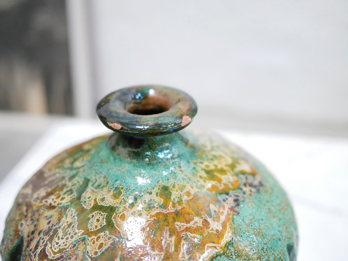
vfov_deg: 36.0
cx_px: 174
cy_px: 130
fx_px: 402
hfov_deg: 46.8
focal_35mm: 40
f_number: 1.7
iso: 2500
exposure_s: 1/60
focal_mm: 20
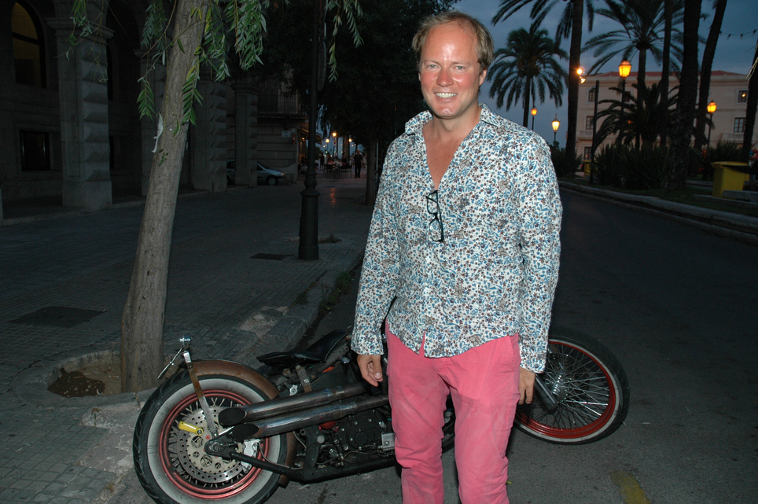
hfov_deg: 65.5
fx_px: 589
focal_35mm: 28
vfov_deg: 46.3
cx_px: 375
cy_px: 254
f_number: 5
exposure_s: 1/60
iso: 400
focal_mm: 18
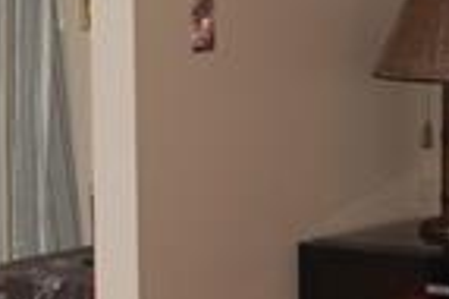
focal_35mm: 168
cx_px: 264
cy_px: 99
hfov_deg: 12.2
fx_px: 2093
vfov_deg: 8.1
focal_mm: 20
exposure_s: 1/60
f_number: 3.8
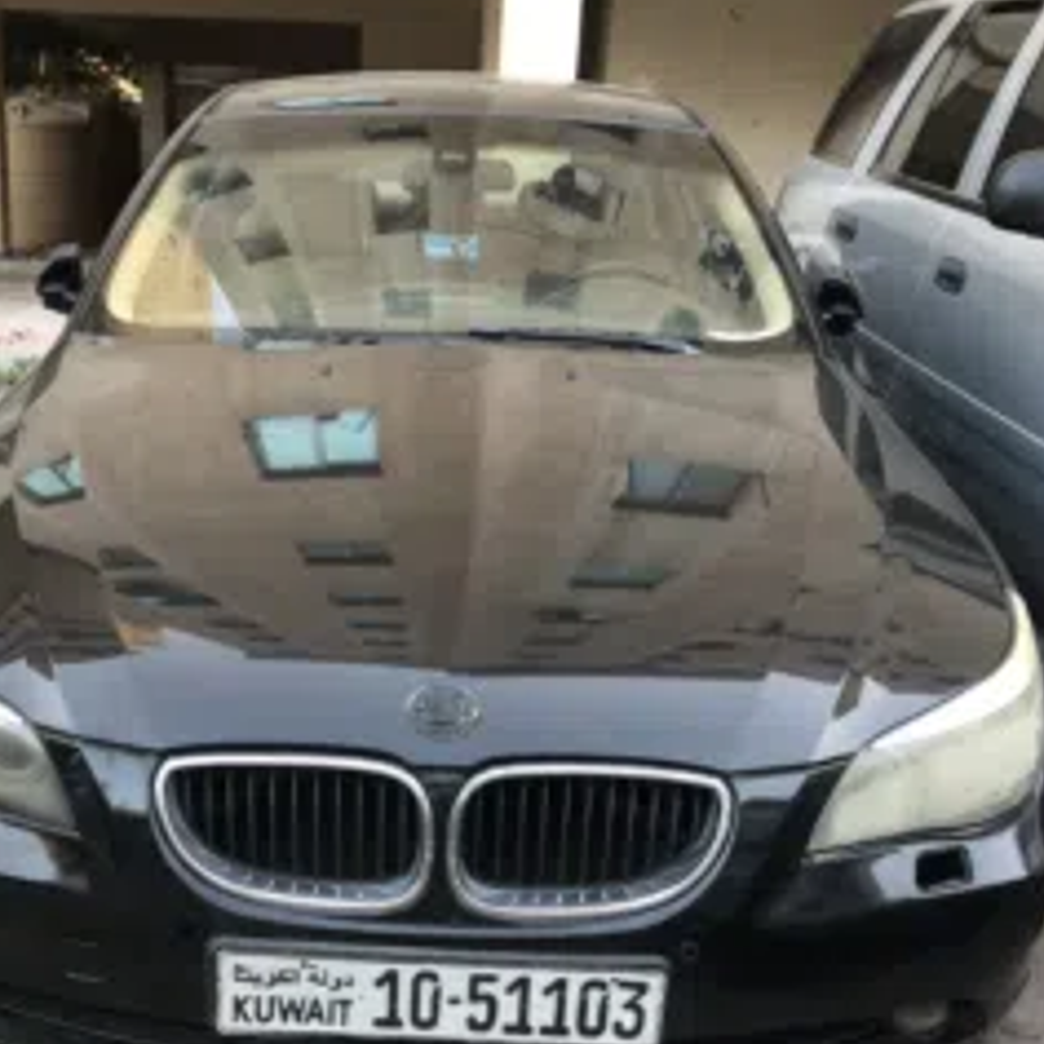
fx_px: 1433
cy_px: 699
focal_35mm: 42
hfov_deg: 39.8
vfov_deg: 39.5
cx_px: 407
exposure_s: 1/30
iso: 25
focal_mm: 3.99
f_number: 1.8
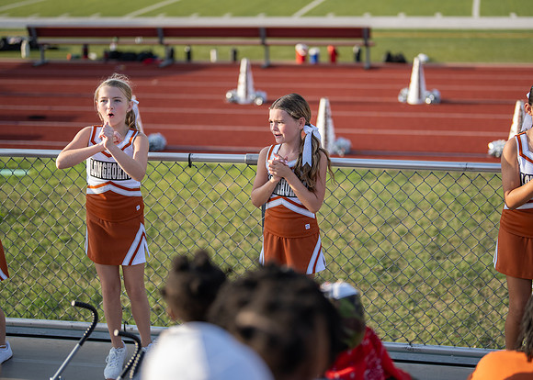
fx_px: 991
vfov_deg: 21.7
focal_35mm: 66
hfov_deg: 30.1
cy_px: 167
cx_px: 292
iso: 100
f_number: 1.2
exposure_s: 1/3200
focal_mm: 50
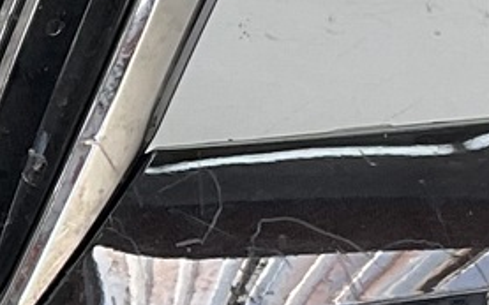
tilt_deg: -9.8
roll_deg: -1.7
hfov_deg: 9.2
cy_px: 261
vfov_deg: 5.9
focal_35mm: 224
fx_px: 2985
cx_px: -199
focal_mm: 3
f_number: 1.8
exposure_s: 1/149
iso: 16
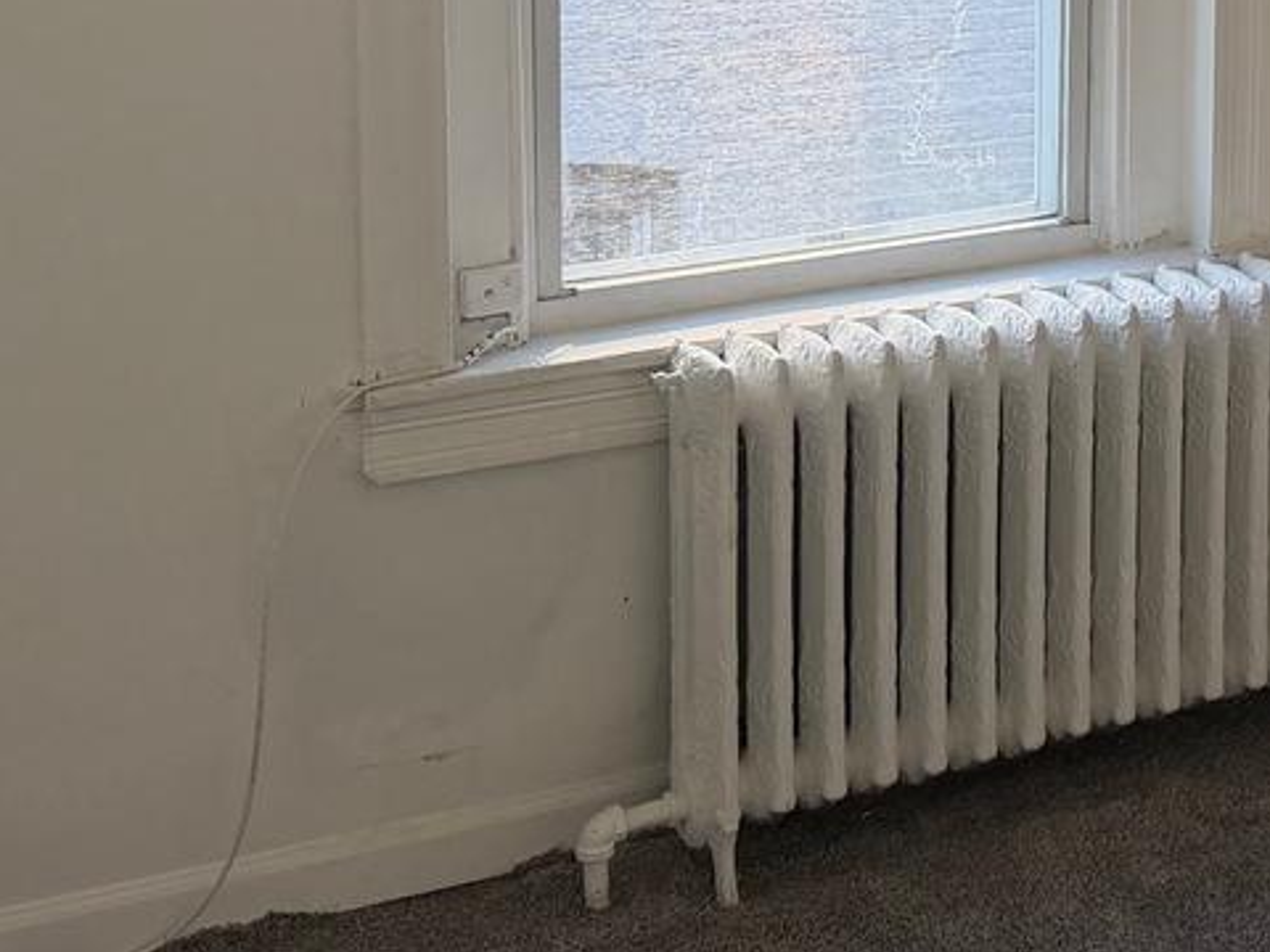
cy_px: -153
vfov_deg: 19.4
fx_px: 2642
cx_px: 1606
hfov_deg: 24.0
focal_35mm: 72
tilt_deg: -5.1
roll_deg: -0.6
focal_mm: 6.76
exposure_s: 1/215
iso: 160
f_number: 1.78
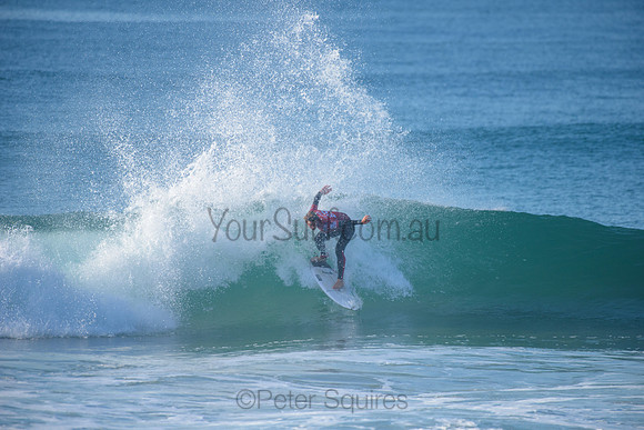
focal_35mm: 500
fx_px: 8946
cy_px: 215
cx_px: 322
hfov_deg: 4.1
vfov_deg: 2.8
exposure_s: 1/2000
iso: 400
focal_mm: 500
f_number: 5.6
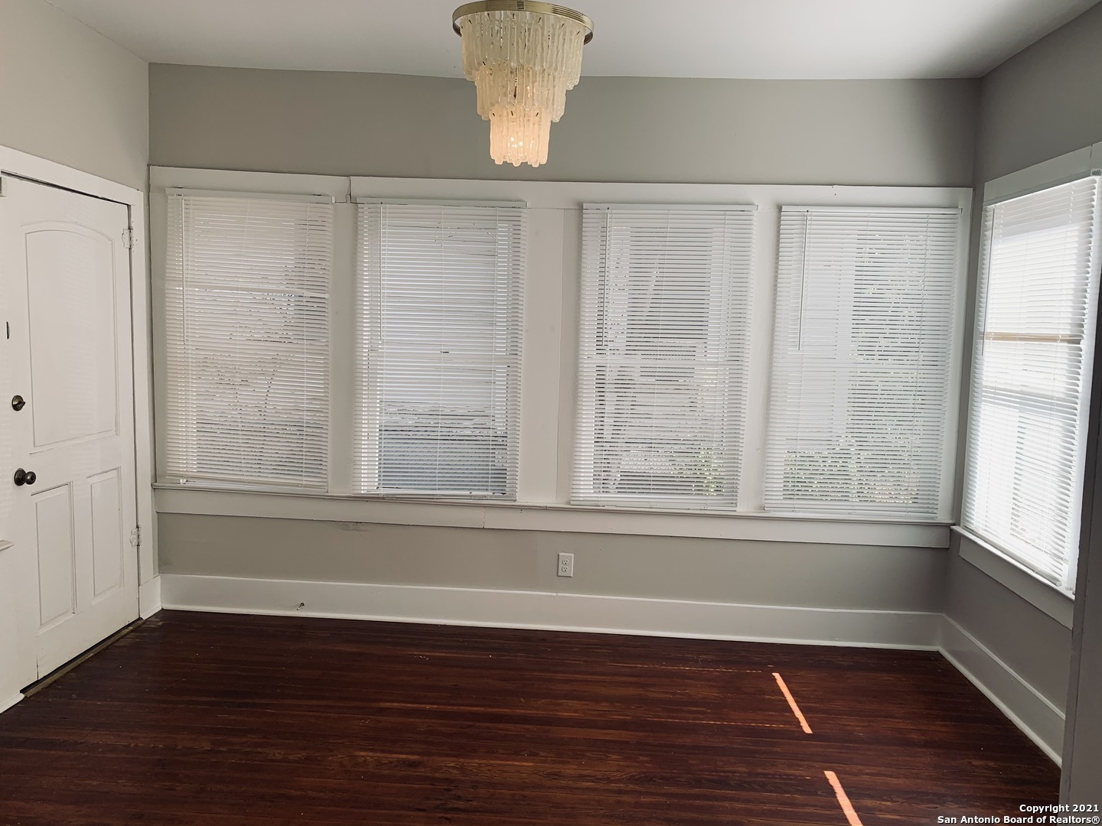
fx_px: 828
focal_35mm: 26
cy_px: 413
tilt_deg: -6.8
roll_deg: -1.0
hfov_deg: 67.3
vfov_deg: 53.1
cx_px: 551
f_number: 1.8
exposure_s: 1/272
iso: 25
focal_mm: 4.25
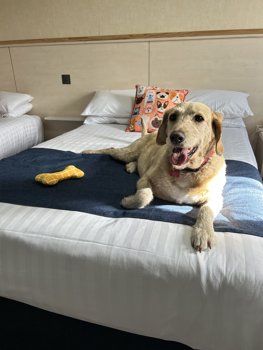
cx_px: 132
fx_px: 263
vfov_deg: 67.3
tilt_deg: -23.7
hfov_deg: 53.1
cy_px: 175
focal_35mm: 26
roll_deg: +2.2
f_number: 1.5
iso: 40
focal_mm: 5.7
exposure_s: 1/100
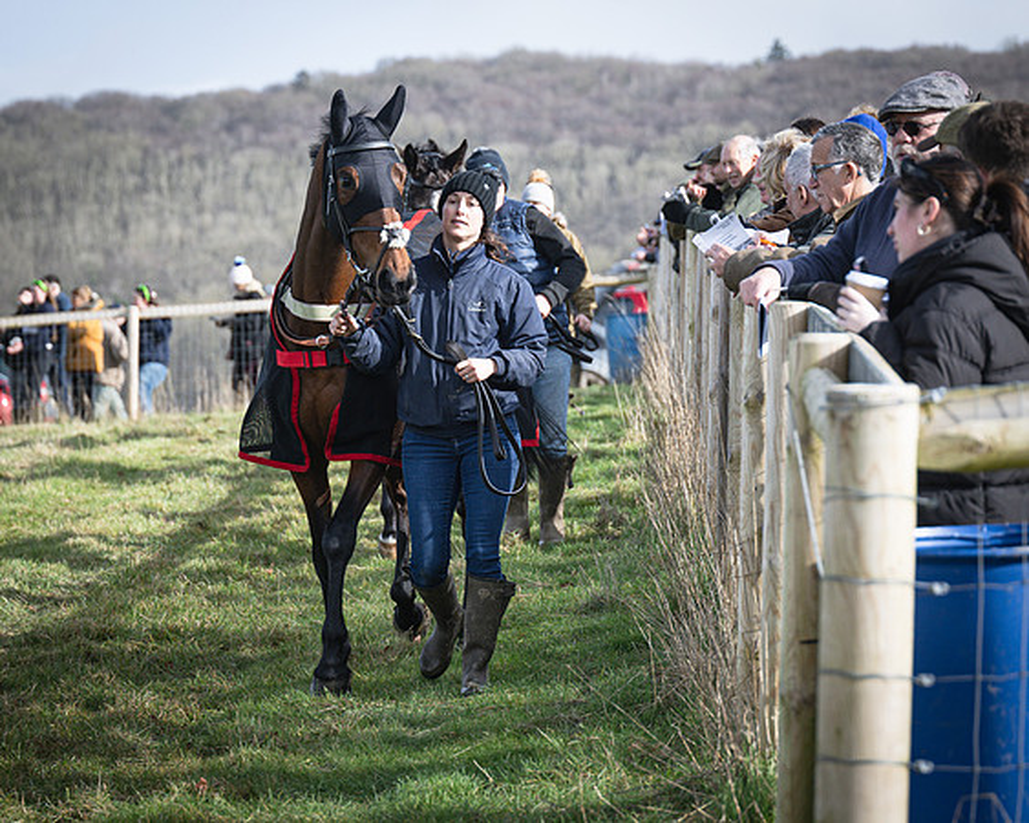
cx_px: 535
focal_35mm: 162
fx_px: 4929
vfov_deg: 9.5
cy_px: 385
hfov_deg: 11.9
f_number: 2.8
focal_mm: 74
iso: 160
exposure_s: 1/1600
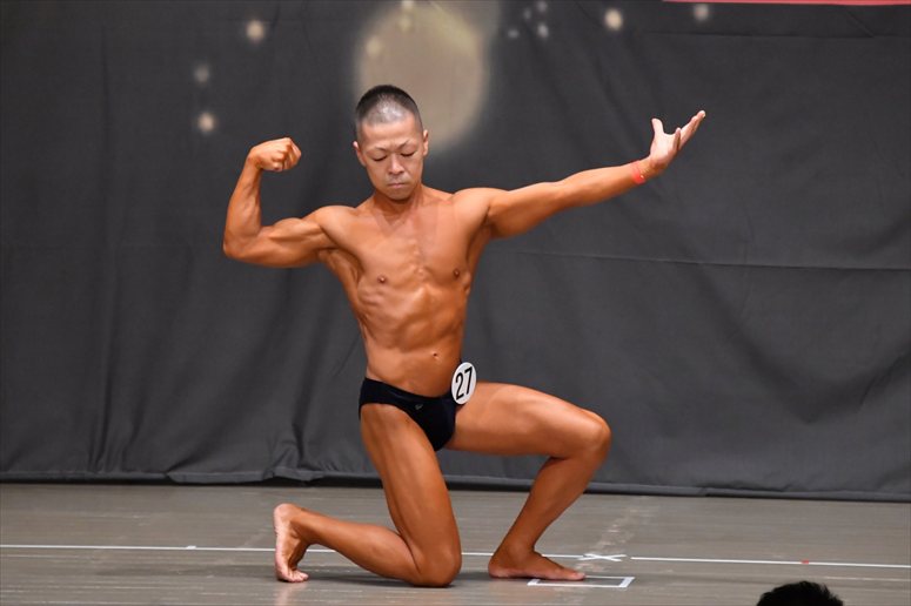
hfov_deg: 6.9
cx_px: 456
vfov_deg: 4.6
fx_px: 7588
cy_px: 303
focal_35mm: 300
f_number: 5.6
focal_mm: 200
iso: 6400
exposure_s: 1/400
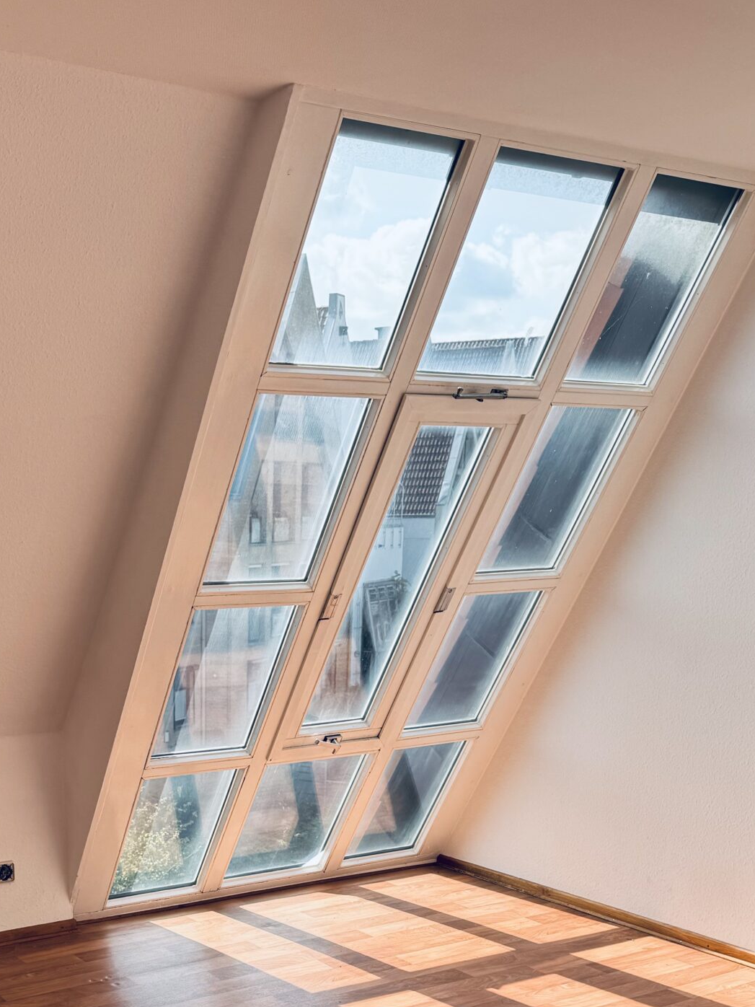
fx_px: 1280
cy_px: 841
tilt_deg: -13.9
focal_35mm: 44
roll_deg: +0.3
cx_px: 198
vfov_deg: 40.7
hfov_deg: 32.3
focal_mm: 6.76
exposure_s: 1/938
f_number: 1.78
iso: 80
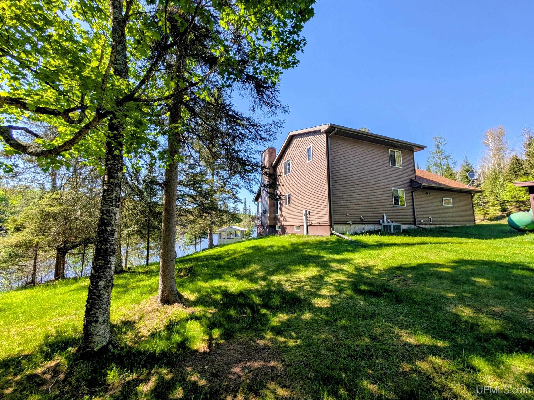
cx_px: 267
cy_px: 200
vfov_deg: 94.5
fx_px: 185
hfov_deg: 110.5
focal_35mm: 12
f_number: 1.7
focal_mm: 2.02
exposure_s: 1/1393
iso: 48
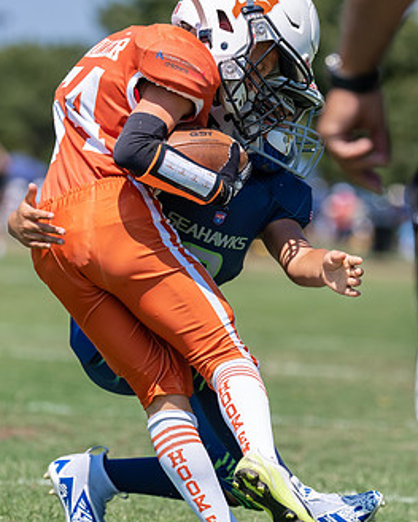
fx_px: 4301
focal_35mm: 278
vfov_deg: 7.0
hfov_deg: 5.6
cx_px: 233
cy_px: 295
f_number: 2.8
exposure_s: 1/2000
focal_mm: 133
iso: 100
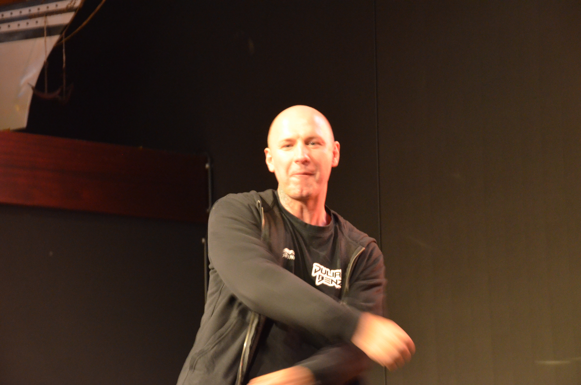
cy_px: 192
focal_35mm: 117
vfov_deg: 11.7
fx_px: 1884
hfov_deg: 17.5
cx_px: 290
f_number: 5.6
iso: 3200
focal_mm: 78
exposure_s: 1/15
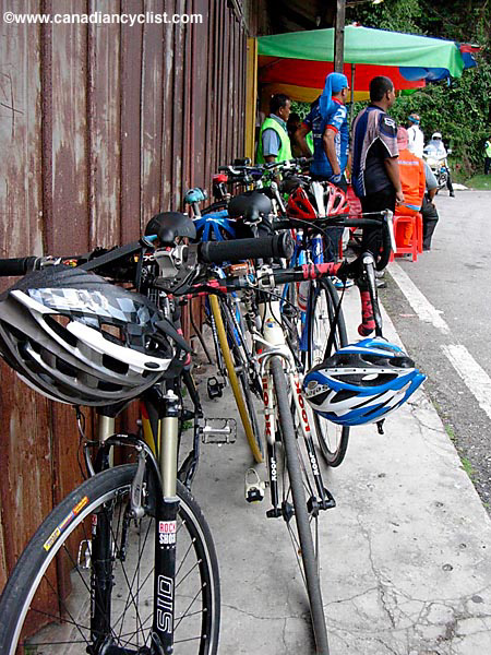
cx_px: 246
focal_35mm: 37
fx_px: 700
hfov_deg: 38.7
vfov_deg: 50.1
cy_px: 328
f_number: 2.7
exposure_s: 1/209
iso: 70
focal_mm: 5.6
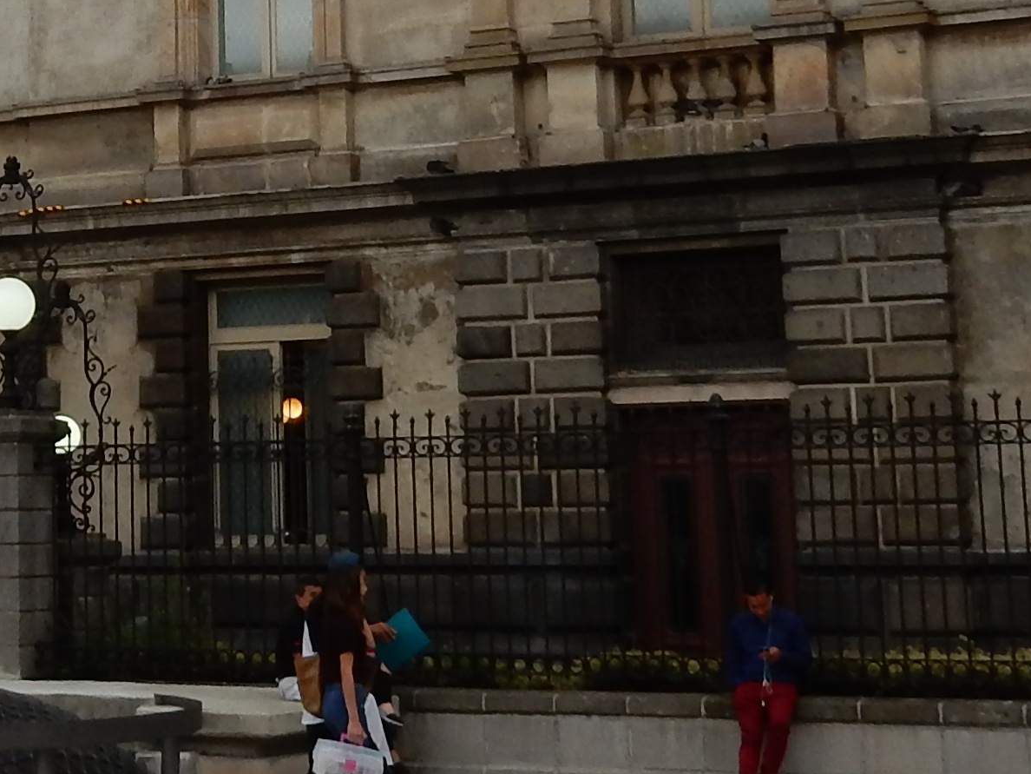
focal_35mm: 97
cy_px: -101
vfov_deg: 14.8
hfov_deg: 19.9
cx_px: 110
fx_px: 2889
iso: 125
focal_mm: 4.5
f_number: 3.7
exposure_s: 1/200
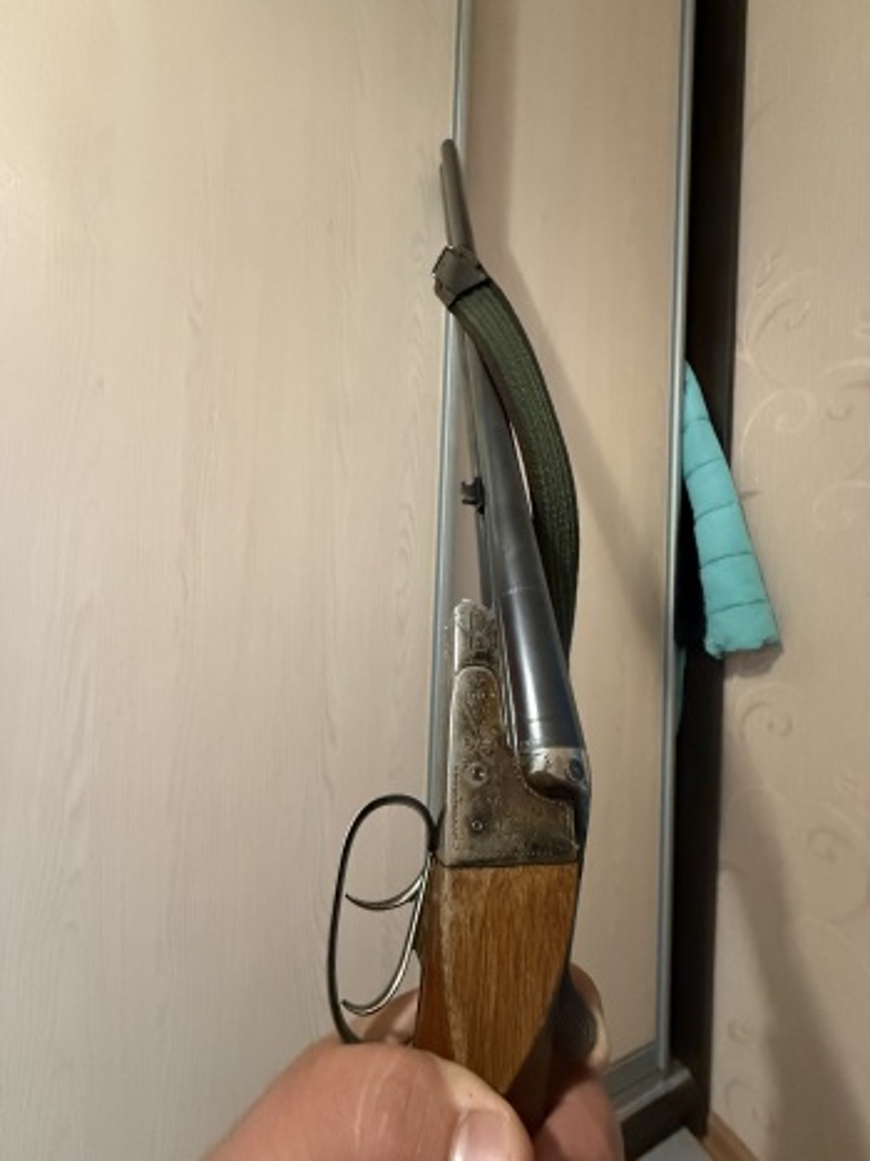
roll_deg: -2.6
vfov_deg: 102.1
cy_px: 580
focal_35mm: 14
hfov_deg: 85.6
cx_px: 435
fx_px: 469
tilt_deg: +0.8
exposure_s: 1/50
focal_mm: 2.22
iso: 1000
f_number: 2.2
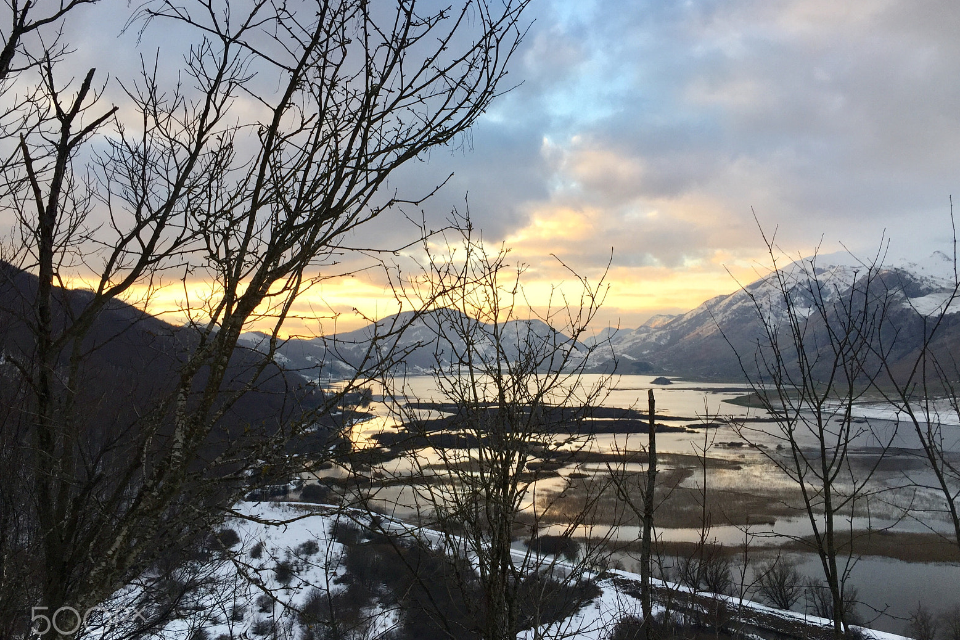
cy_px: 332
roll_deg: +0.2
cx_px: 486
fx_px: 827
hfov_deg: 60.3
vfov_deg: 42.3
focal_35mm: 31
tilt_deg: +1.8
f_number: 2.2
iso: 32
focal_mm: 4.15
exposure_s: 1/163
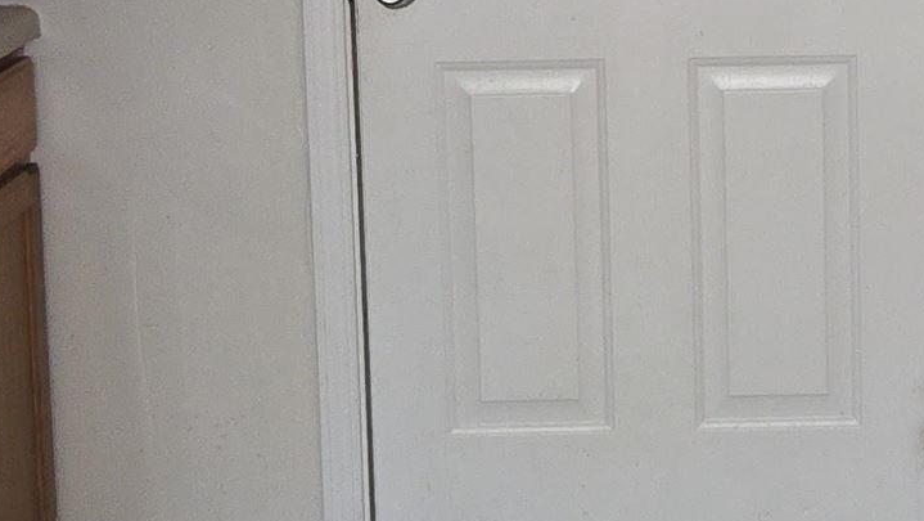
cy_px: -5
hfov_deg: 19.6
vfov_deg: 11.2
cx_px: 846
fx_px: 2622
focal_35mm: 107
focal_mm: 5.4
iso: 125
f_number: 1.8
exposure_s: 1/17.2
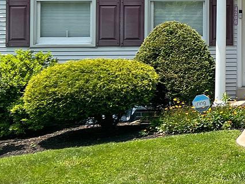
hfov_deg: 14.4
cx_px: 412
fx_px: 878
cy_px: 17
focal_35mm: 124
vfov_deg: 11.9
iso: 50
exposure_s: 1/3257
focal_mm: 5.7
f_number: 1.5
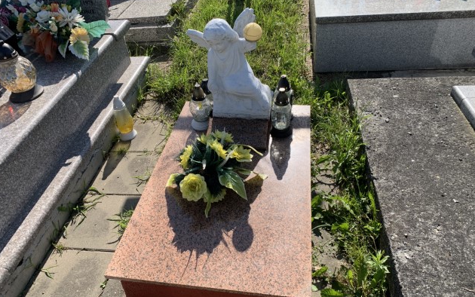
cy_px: 149
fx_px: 363
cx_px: 238
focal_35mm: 28
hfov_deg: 66.5
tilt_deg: -37.3
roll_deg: +4.2
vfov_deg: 44.6
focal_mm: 4.25
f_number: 1.8
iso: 25
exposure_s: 1/1560
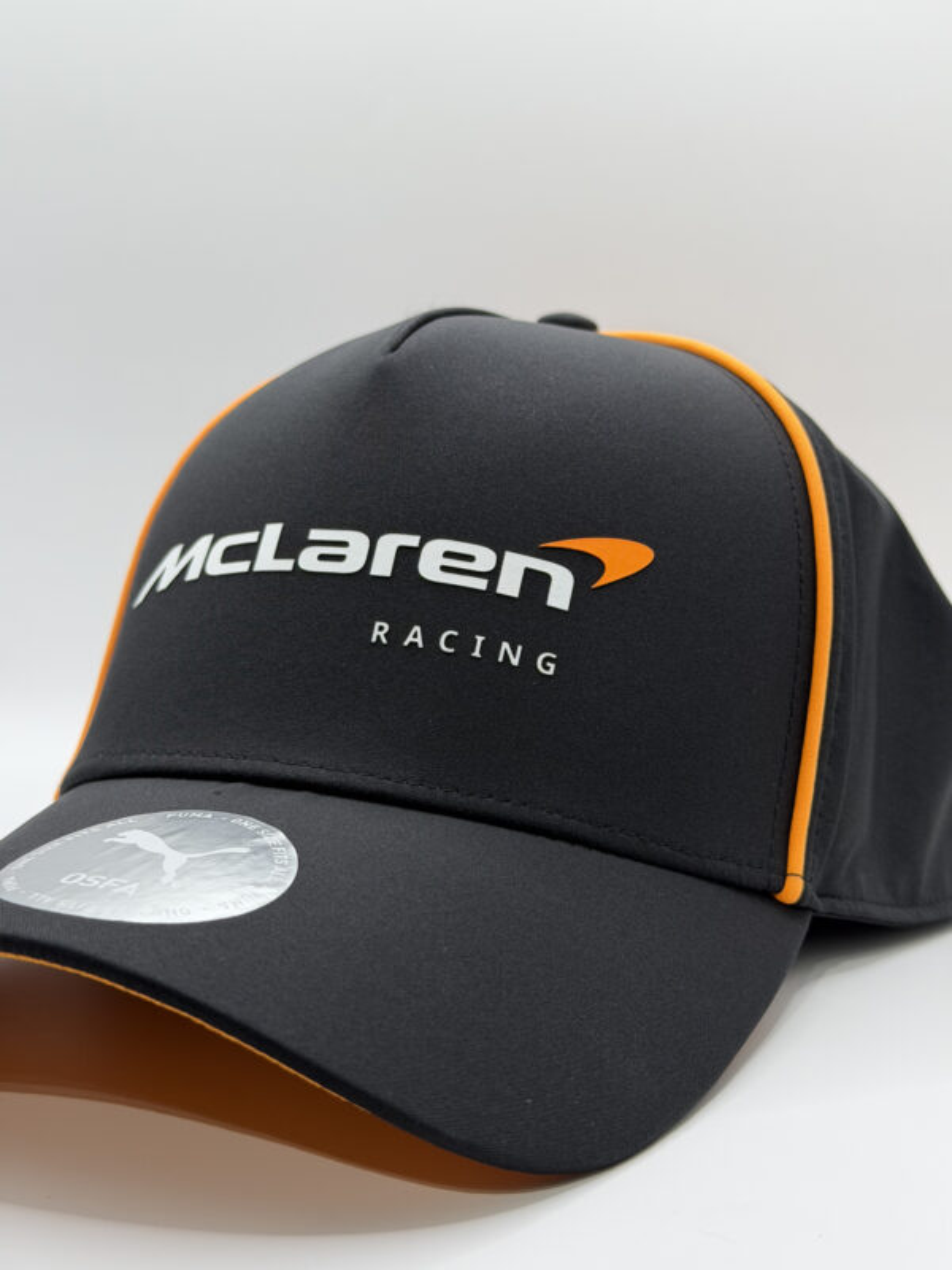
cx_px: 476
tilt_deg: -7.1
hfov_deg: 30.3
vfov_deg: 39.7
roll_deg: -1.3
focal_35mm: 48
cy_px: 635
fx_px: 1760
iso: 50
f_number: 1.78
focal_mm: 6.76
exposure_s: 1/121
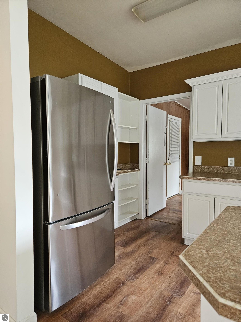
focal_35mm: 23
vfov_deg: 73.9
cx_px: 120
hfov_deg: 58.9
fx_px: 214
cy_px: 161
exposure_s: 1/244
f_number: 1.8
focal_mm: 5.4
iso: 800
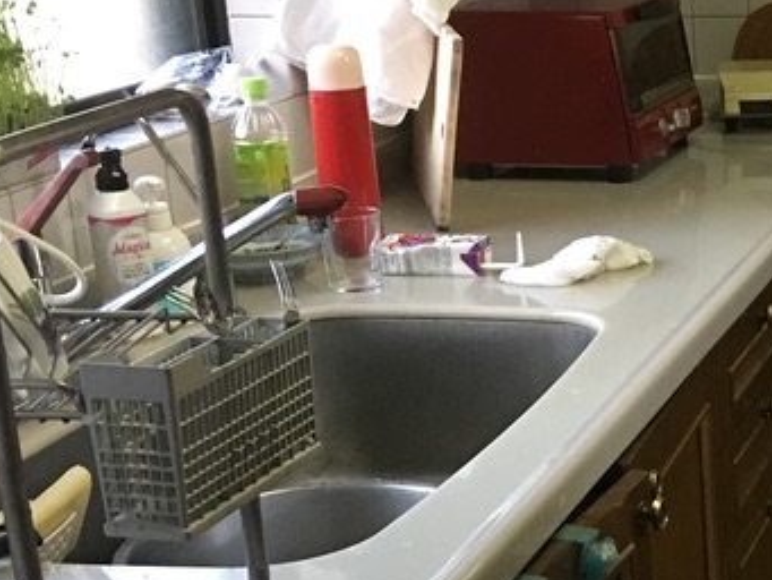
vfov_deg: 16.8
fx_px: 1941
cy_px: 485
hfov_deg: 20.9
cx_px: 930
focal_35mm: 87
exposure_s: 1/15
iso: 100
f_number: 2.2
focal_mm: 4.15
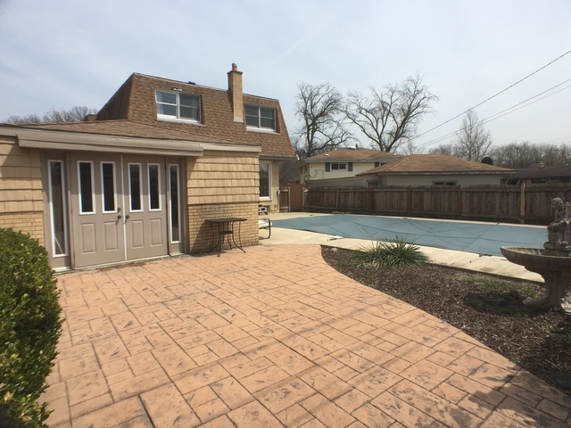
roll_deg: +1.9
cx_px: 286
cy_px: 214
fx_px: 478
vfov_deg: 48.2
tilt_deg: -4.9
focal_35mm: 29
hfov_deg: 61.7
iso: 32
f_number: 2.2
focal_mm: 4.15
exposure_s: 1/3597
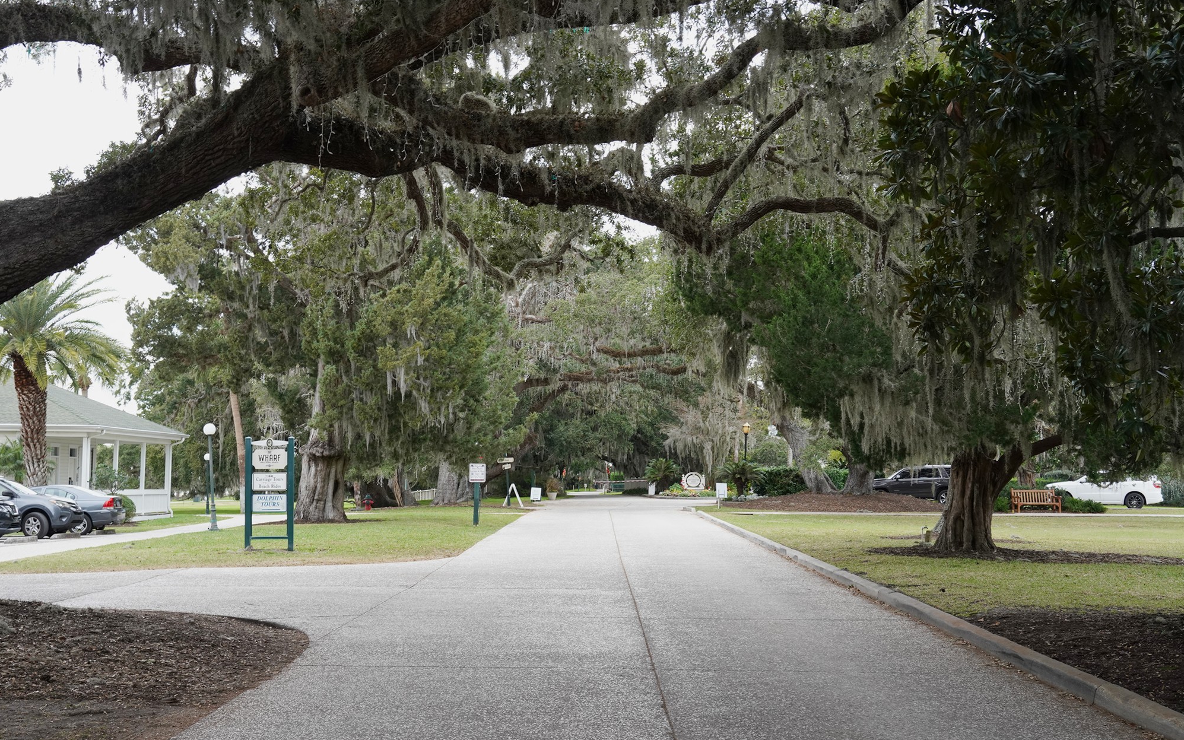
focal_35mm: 47
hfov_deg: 42.6
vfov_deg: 27.4
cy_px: 365
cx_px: 592
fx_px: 1517
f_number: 11
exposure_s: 1/100
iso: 800
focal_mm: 46
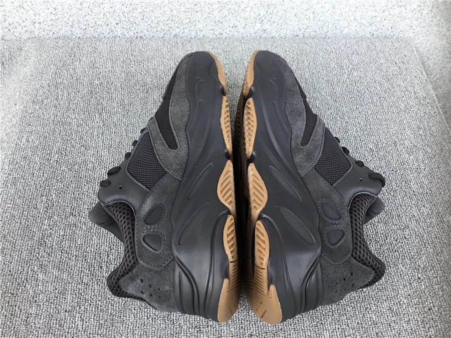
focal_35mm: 31
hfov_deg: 58.4
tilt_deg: -56.3
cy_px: 169
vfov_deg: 45.4
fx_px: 404
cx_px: 226
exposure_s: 1/128
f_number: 2.4
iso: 25
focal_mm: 3.3
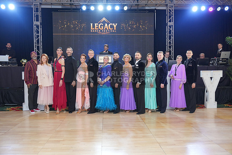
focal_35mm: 33
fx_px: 213
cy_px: 78
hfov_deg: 57.2
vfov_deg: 40.0
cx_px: 116
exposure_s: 1/200
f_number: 4
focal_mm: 33
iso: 1250
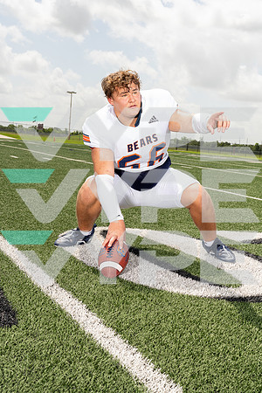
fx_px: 491
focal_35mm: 45
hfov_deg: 29.9
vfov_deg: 43.6
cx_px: 131
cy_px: 196
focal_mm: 45
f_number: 8
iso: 100
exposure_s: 1/250
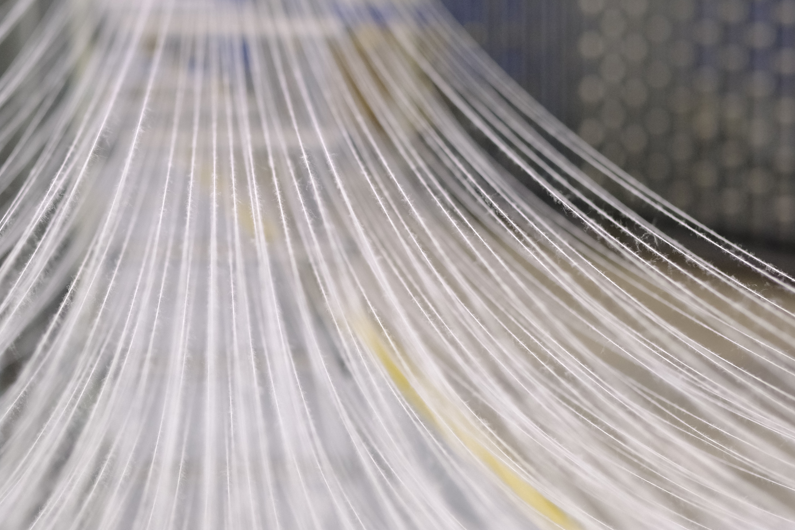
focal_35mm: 112
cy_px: 207
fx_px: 2473
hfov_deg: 18.2
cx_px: 257
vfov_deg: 12.2
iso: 1600
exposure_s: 1/280
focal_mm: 50
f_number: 2.2
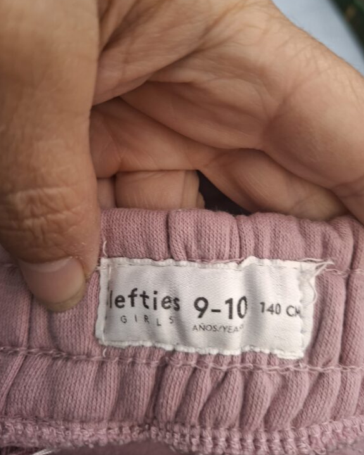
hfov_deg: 56.8
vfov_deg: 67.9
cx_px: 185
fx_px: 336
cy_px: 204
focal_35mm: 25
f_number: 1.8
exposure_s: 1/60
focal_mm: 5.54
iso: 50
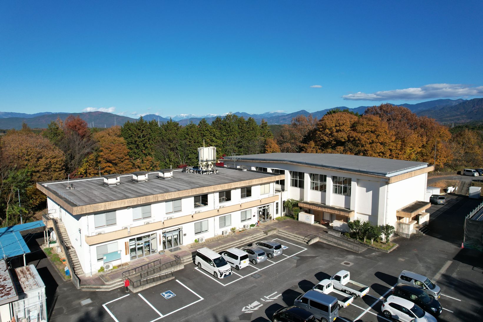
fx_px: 295
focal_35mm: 22
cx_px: 242
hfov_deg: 78.6
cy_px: 161
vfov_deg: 57.2
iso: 100
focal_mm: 8.38
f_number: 2.8
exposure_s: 1/2000
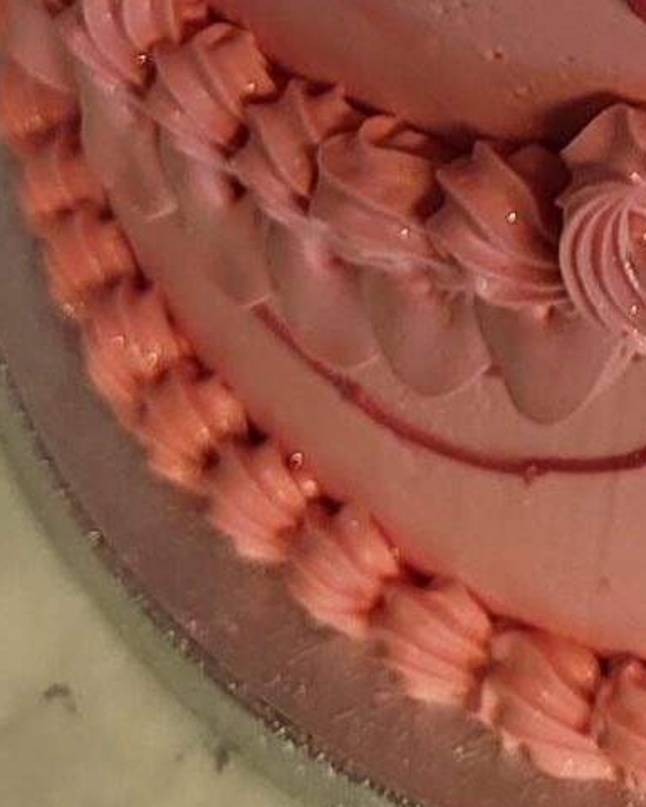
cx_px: 961
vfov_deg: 12.8
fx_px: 3225
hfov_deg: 11.0
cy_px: -688
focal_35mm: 135
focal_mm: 5.4
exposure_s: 1/42.1
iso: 80
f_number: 1.8
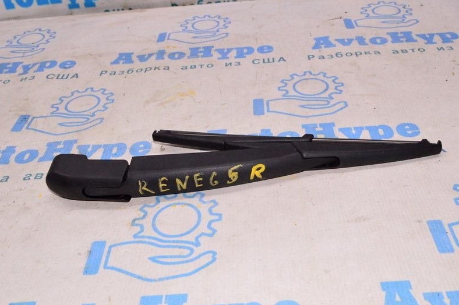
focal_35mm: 39
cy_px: 190
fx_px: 497
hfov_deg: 49.5
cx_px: 246
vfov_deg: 34.0
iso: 1600
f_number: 8
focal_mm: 20
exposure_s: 1/160
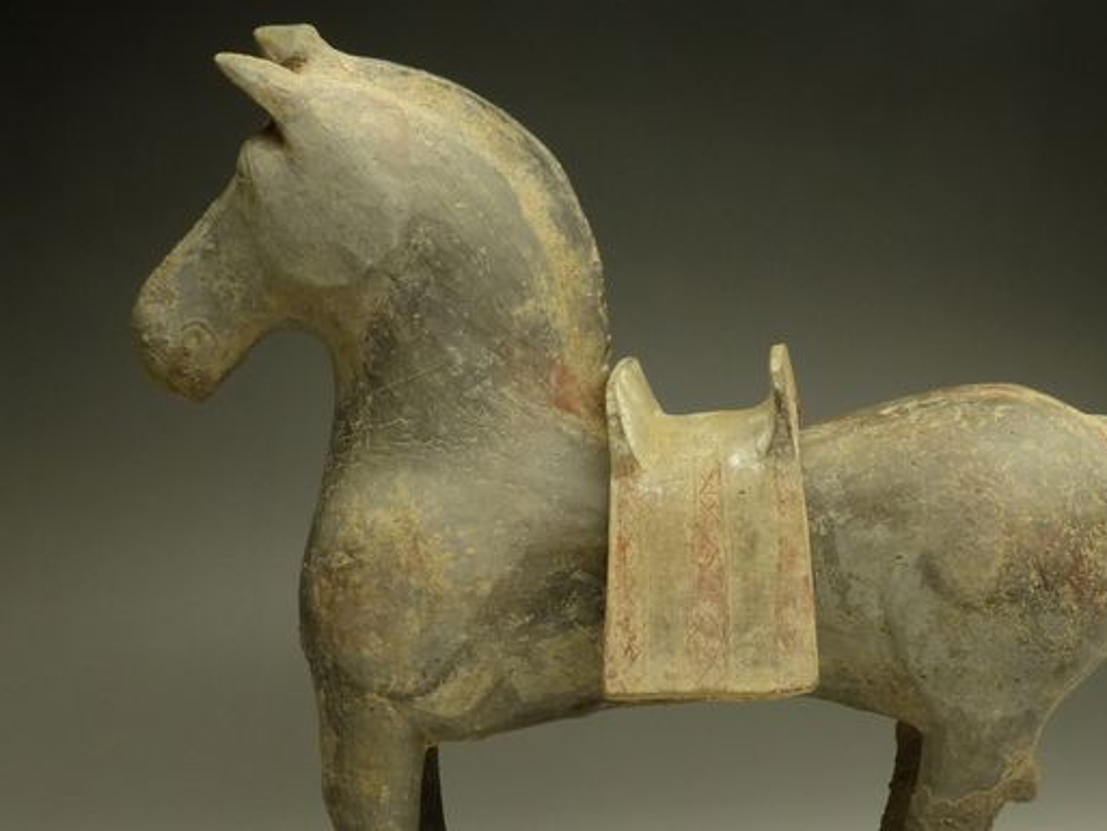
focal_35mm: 76
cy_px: 575
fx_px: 2431
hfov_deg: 25.6
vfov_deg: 19.3
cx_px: 630
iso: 200
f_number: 4
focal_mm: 9.4
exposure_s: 1/100
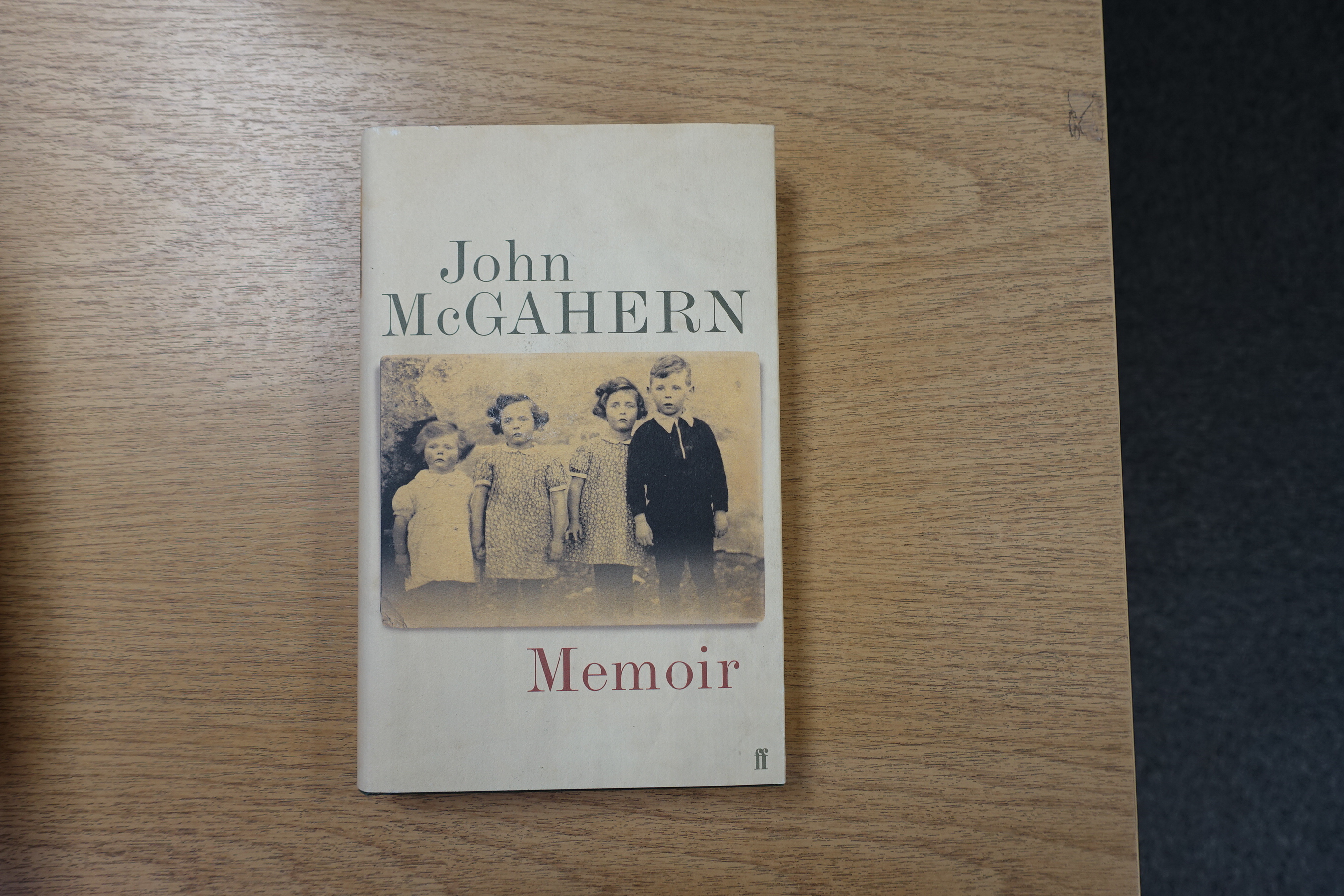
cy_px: 448
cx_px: 672
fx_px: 896
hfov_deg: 73.7
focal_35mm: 24
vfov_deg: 53.1
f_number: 2.8
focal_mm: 8.8
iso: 125
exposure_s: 1/40
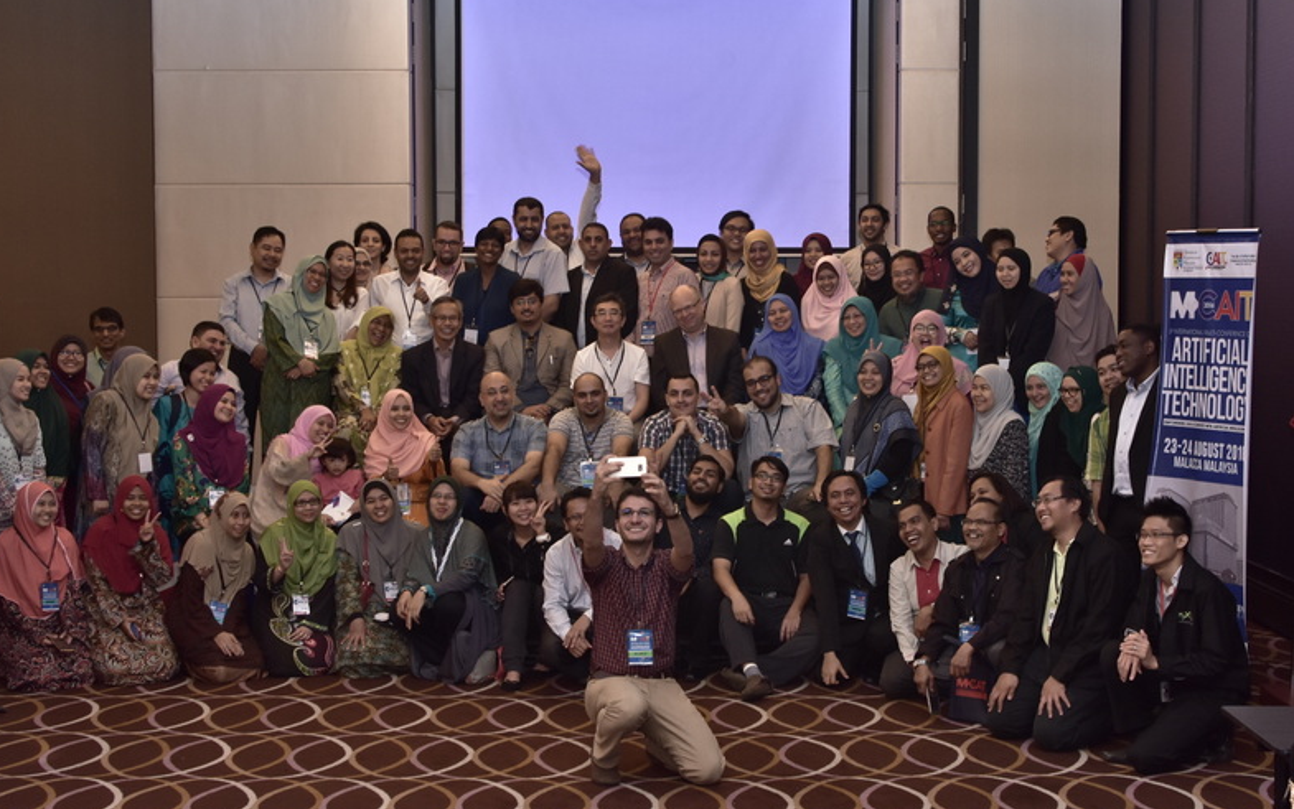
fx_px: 1923
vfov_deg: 23.8
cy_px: 390
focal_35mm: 55
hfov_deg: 37.2
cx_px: 636
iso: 1000
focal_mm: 35
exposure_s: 1/50
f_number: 6.3
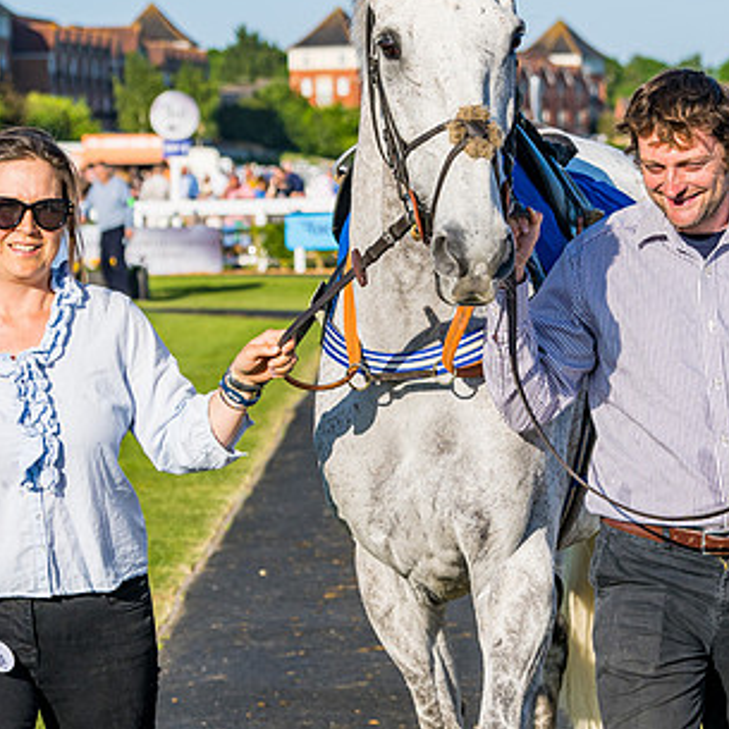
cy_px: 511
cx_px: 542
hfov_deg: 9.1
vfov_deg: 9.1
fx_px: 4551
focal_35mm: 191
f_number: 5
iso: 200
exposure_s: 1/1250
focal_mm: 70
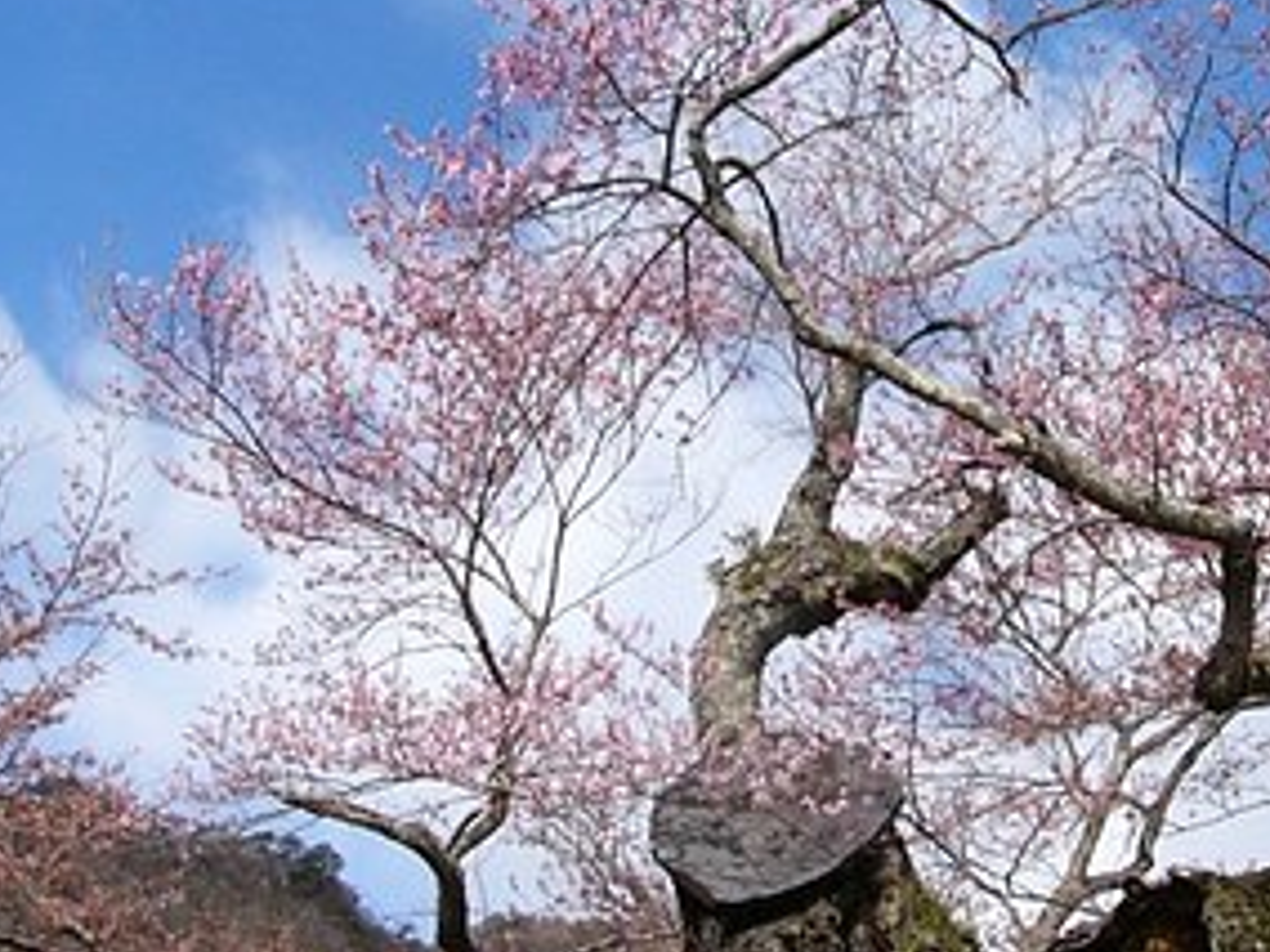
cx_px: 885
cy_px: 456
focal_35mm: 63
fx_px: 2311
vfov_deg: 23.3
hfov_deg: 30.4
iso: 100
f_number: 8
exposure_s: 1/250
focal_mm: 4.6
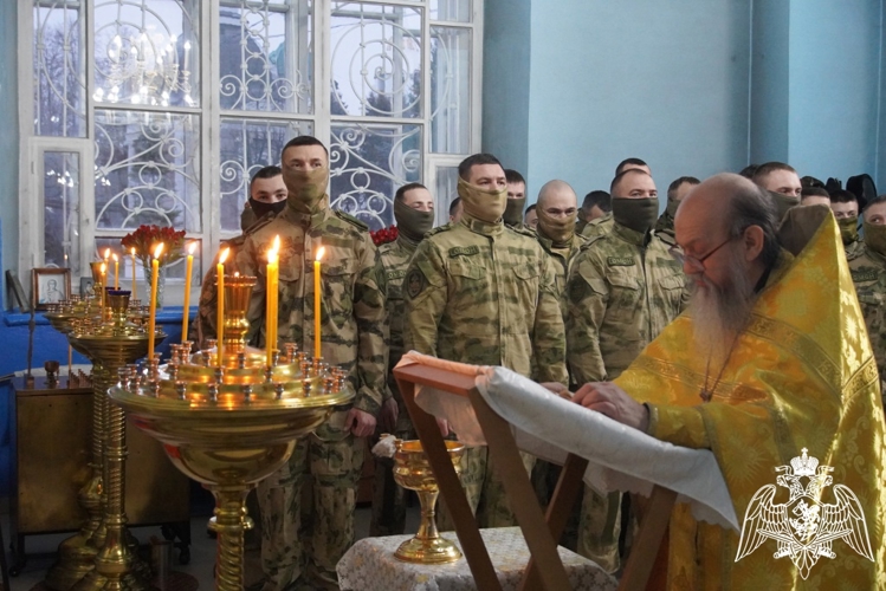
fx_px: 1256
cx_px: 443
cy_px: 296
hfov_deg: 38.9
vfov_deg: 26.5
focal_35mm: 51
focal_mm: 34
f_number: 4.5
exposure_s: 1/125
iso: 6400
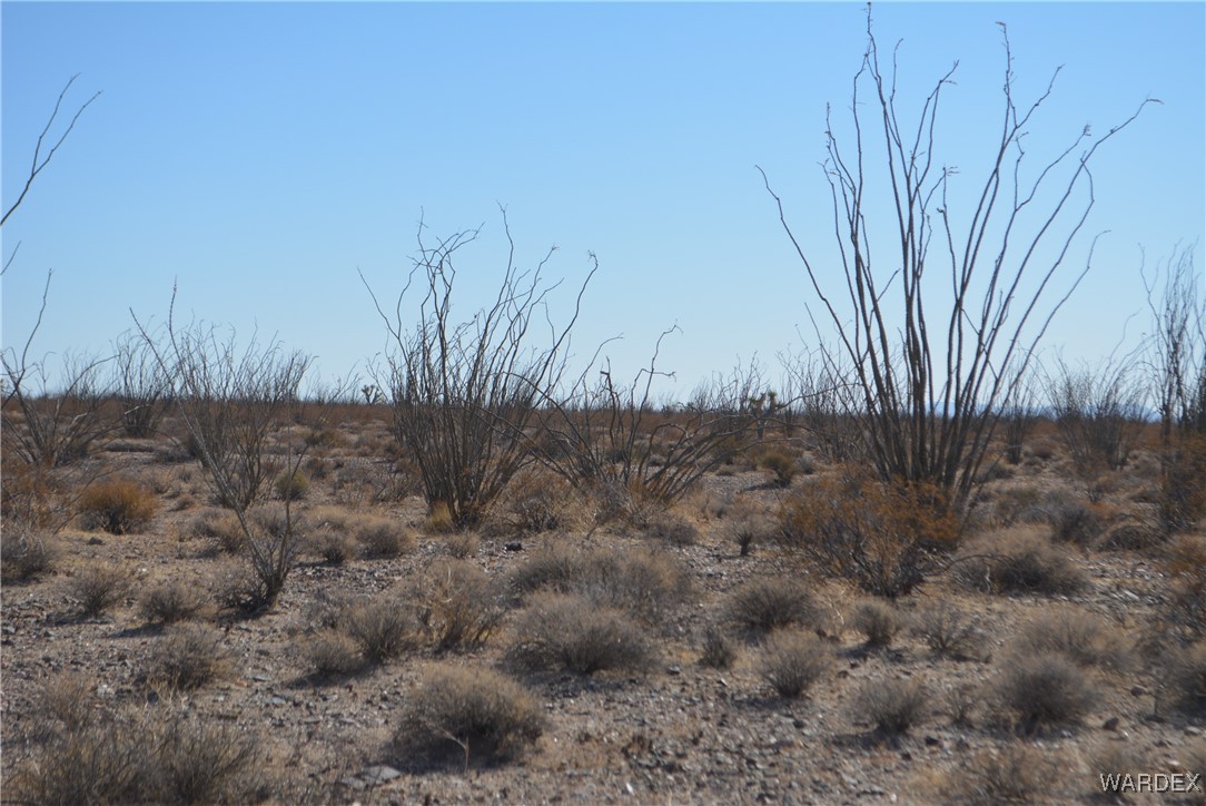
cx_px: 603
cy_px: 403
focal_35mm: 82
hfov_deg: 24.6
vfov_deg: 16.6
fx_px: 2765
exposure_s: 1/2000
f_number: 8
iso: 400
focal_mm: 55
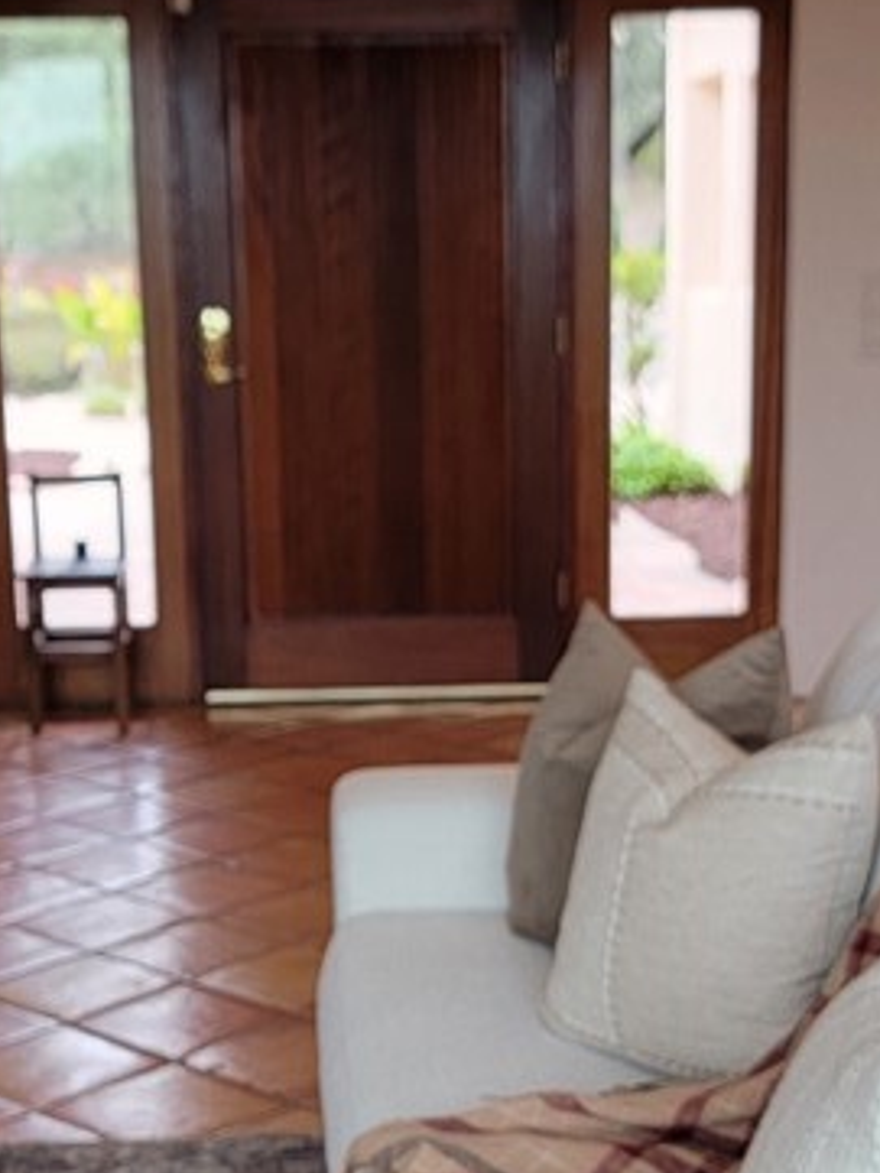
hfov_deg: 21.6
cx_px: 442
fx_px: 2304
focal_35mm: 68
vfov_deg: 28.4
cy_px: 734
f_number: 1.8
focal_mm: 6.7
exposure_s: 1/120
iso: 125
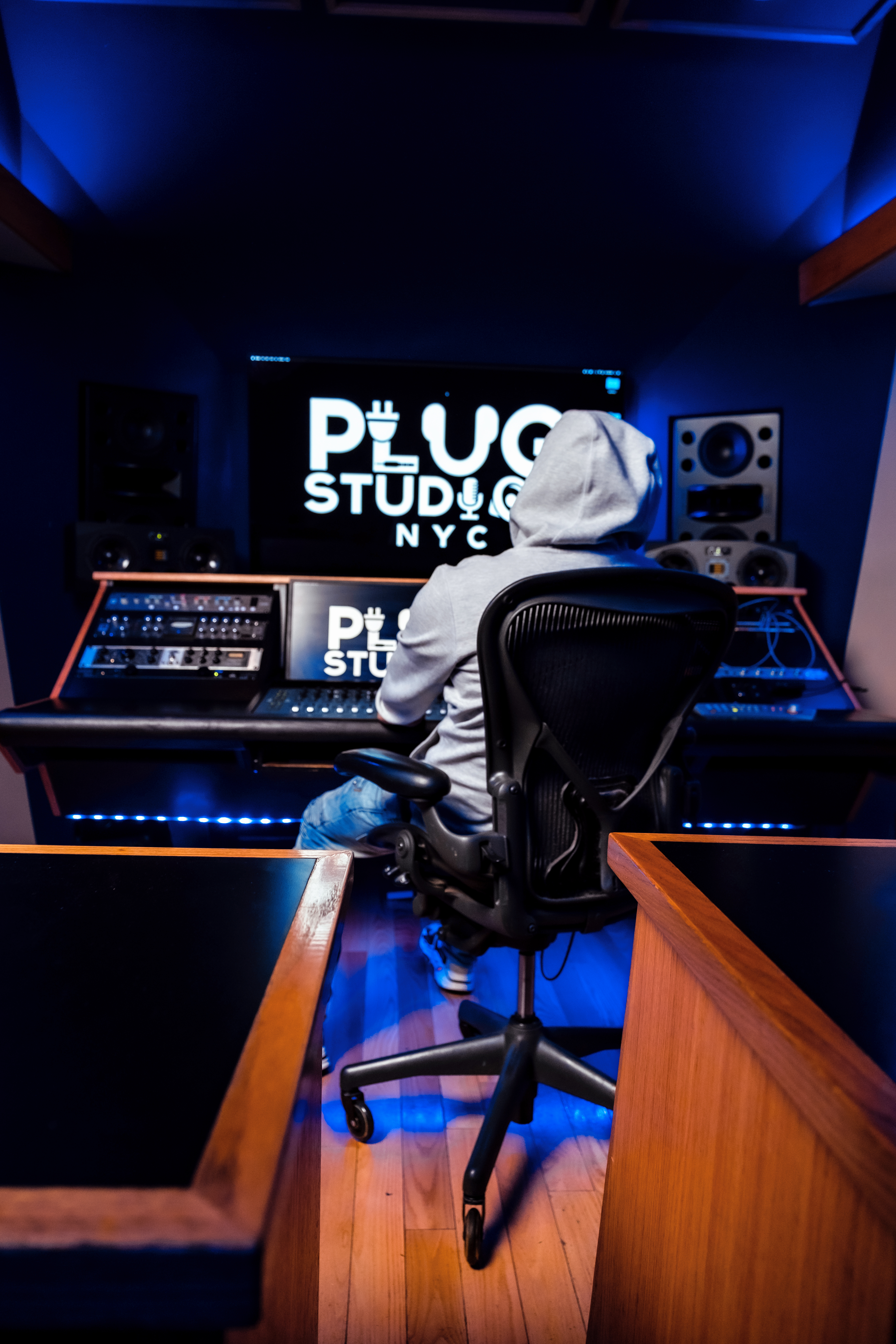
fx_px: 896
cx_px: 448
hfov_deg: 53.1
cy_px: 672
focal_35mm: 24
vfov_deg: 73.7
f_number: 2.8
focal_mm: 16
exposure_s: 1/80
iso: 800
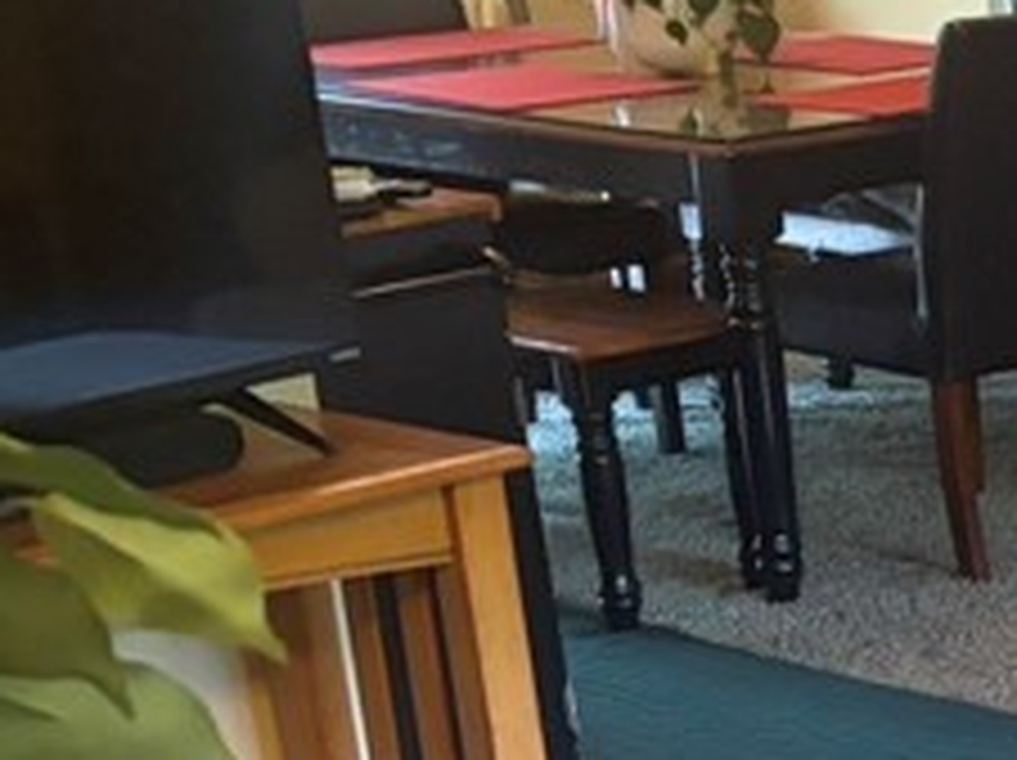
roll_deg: +1.3
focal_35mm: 118
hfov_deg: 13.6
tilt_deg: -17.3
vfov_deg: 12.5
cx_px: 2196
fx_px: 3463
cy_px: 634
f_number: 1.6
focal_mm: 5.96
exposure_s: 1/60
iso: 400
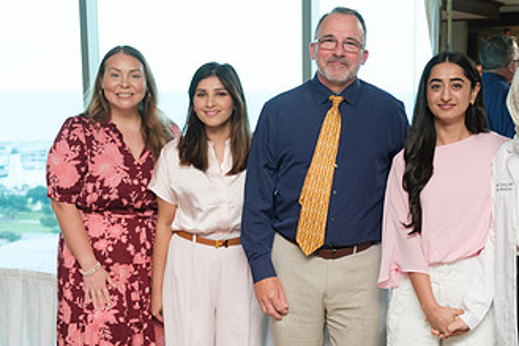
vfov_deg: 22.4
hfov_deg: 33.2
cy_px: 265
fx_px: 865
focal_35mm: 60
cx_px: 341
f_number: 2.8
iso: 640
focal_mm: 22.7
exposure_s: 1/125
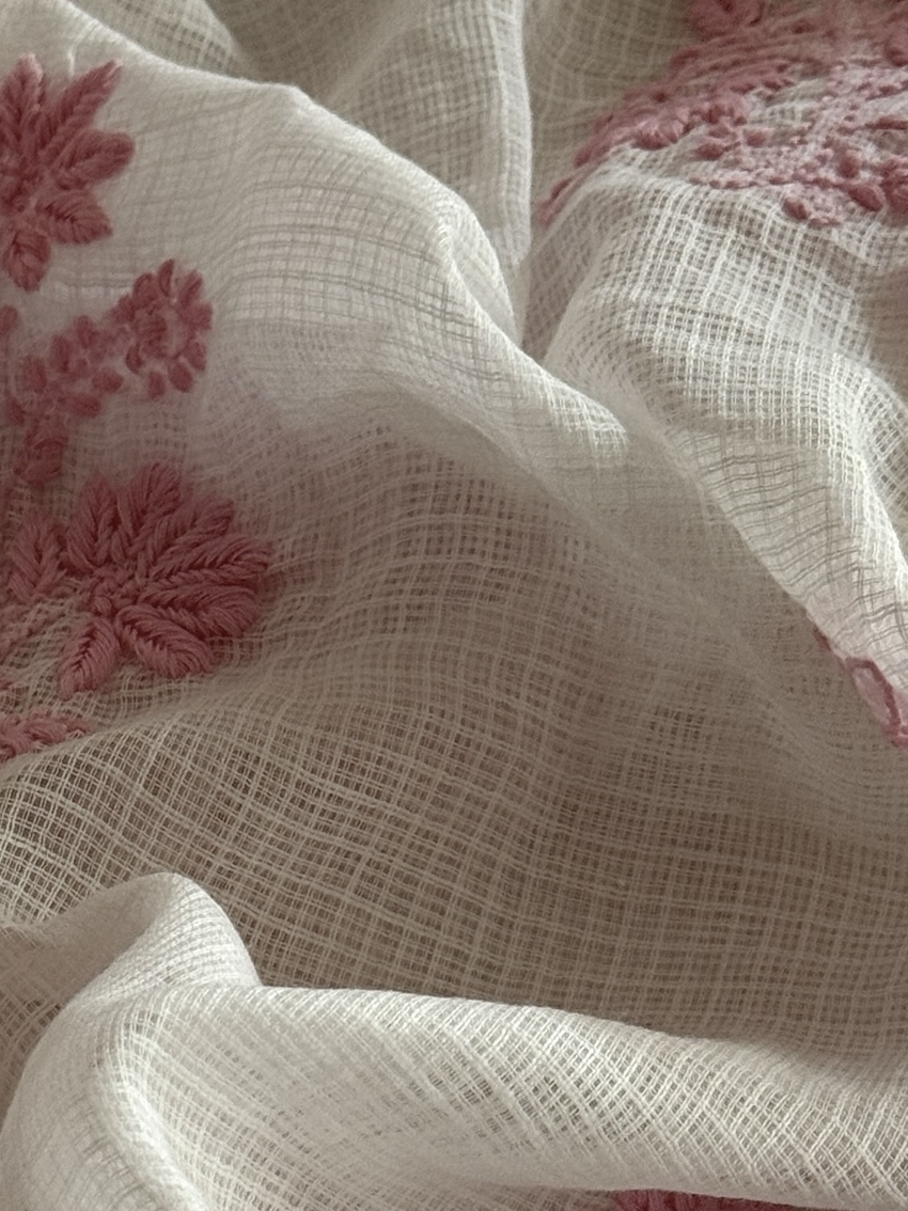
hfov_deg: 11.6
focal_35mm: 127
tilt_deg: -59.7
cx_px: 76
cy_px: 603
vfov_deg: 15.5
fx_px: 4443
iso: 200
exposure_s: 1/60
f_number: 1.78
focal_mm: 6.76
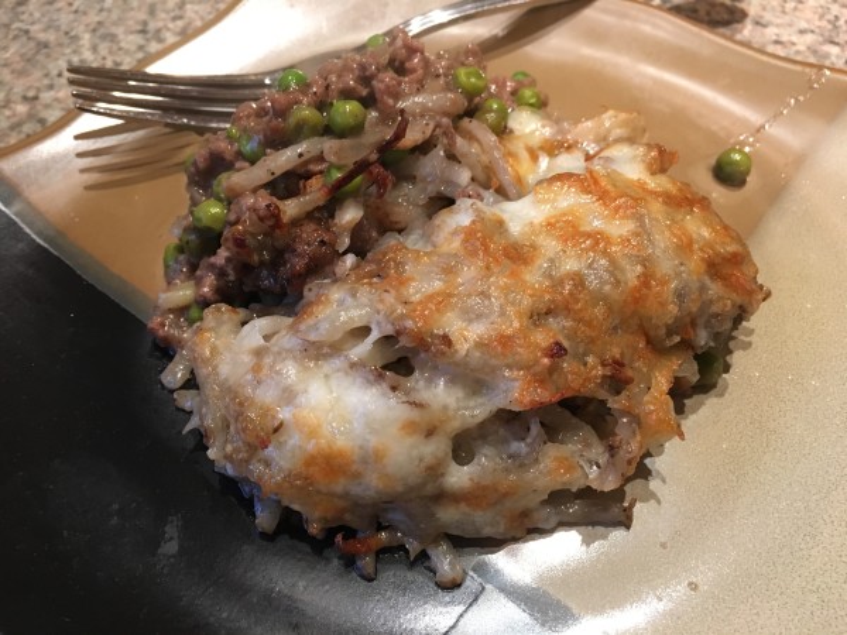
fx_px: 710
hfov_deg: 61.7
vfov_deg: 48.2
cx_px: 424
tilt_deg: -54.7
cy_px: 318
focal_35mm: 29
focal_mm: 4.15
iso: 160
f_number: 2.2
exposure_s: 1/30
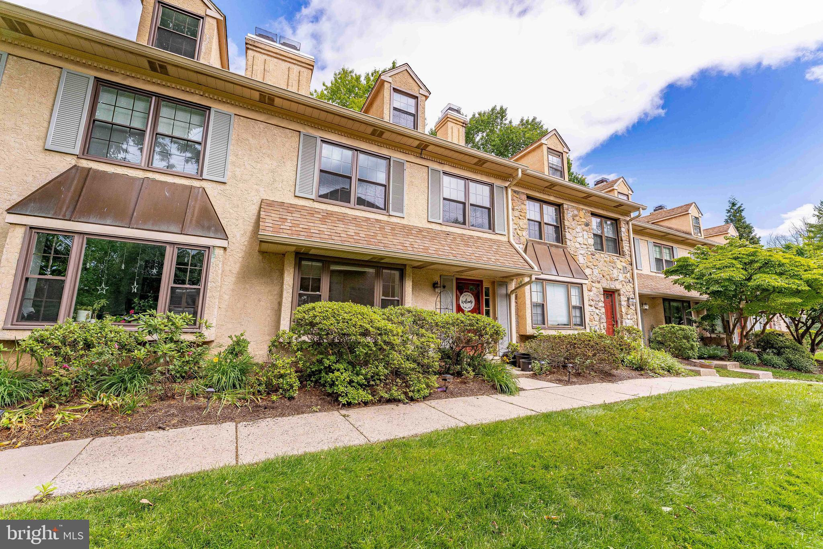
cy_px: 274
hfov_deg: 104.3
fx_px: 320
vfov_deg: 81.2
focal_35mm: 14
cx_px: 412
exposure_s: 1/500
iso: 320
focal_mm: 14
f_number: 8
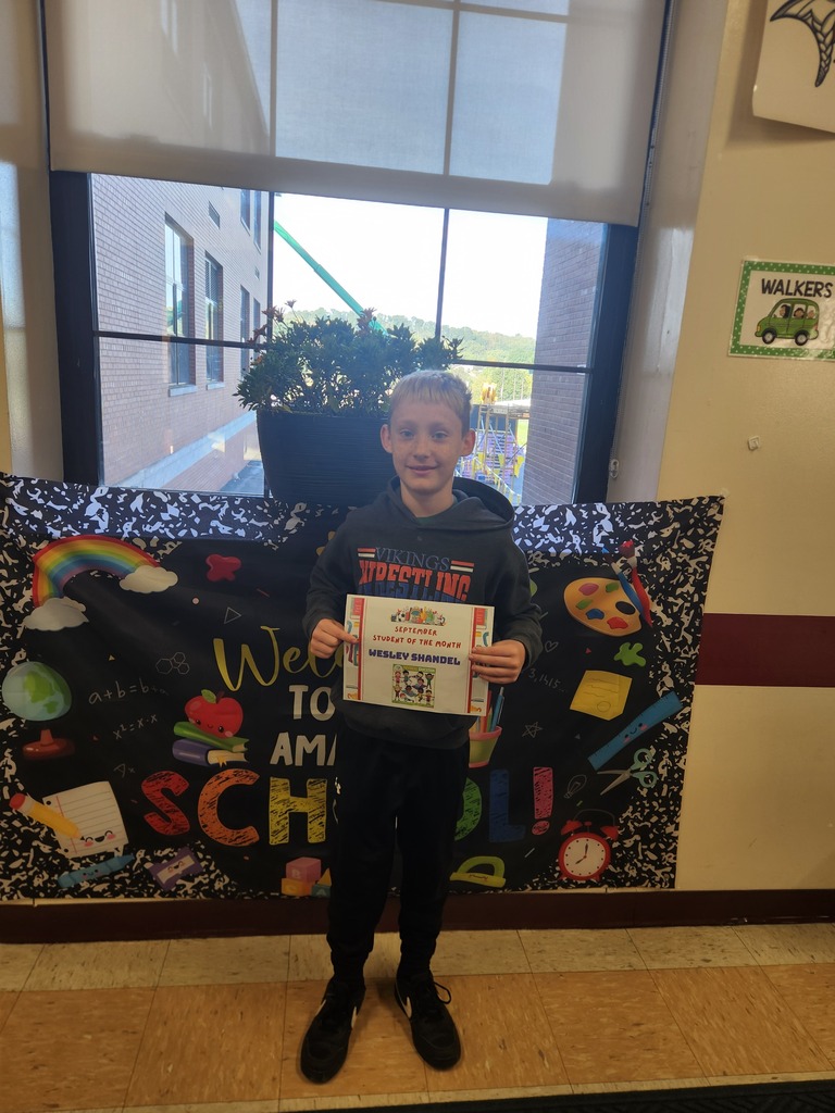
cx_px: 418
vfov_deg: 73.9
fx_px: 740
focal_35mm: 23
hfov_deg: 58.9
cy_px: 556
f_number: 1.8
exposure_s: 1/120
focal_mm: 5.4
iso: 80
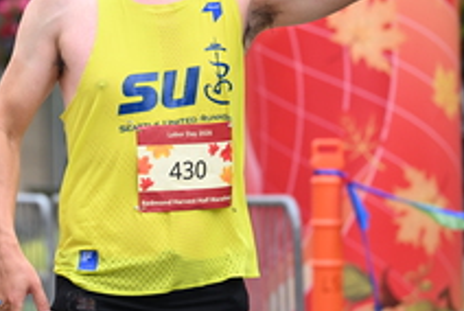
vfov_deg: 6.6
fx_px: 2710
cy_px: 87
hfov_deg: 9.7
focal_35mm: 210
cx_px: 44
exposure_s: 1/2000
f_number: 2.8
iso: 640
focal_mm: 81
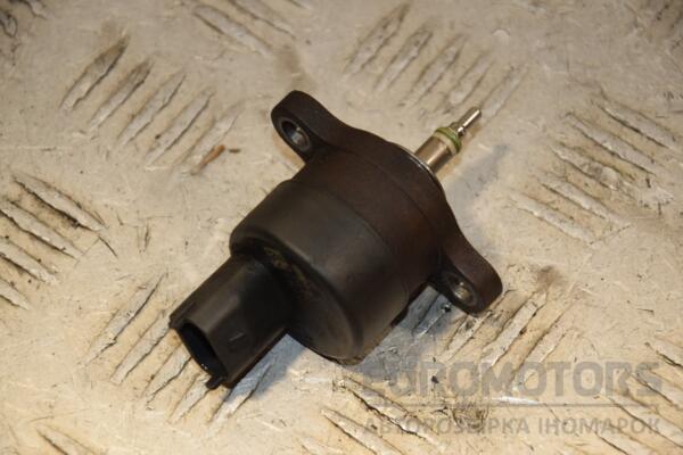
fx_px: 2988
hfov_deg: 13.0
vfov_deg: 8.7
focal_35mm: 158
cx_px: 342
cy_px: 228
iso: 800
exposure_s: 1/200
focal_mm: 105
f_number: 6.3
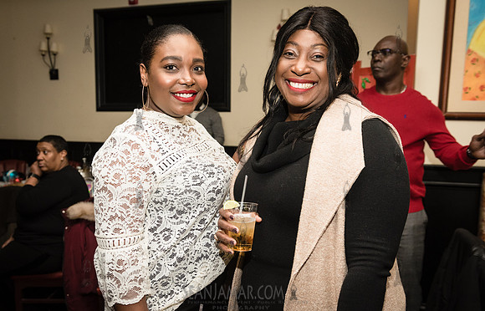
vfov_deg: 36.9
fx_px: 465
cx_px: 224
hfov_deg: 55.0
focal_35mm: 35
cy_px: 174
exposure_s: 1/250
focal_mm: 32
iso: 2000
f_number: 4.5
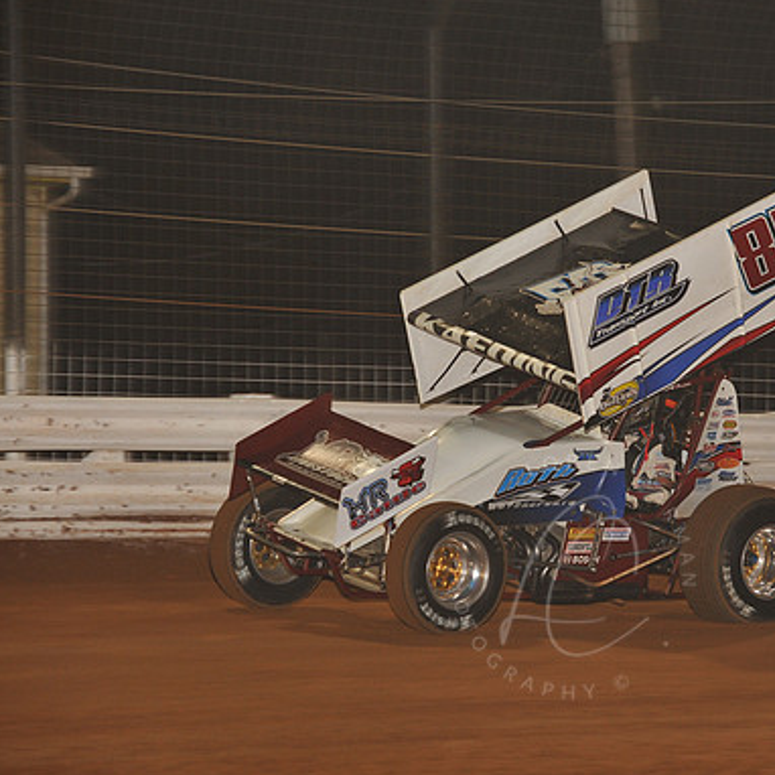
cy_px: 390
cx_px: 572
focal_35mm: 187
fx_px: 4737
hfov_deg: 9.3
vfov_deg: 9.4
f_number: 6.3
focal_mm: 145
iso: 1250
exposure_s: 1/320
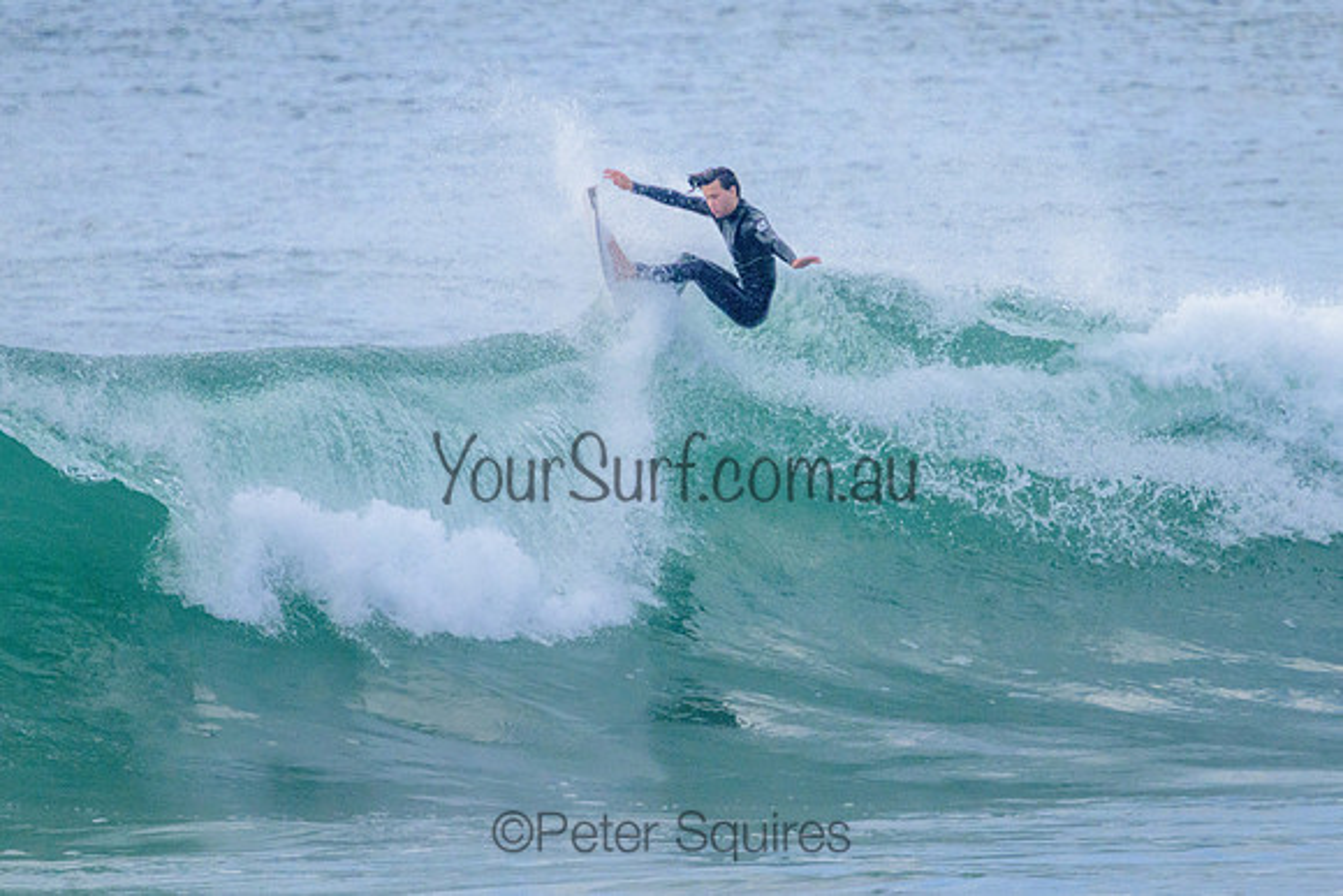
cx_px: 697
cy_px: 328
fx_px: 40848
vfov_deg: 1.3
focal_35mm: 1095
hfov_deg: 1.9
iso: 1800
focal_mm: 800
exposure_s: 1/2000
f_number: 11
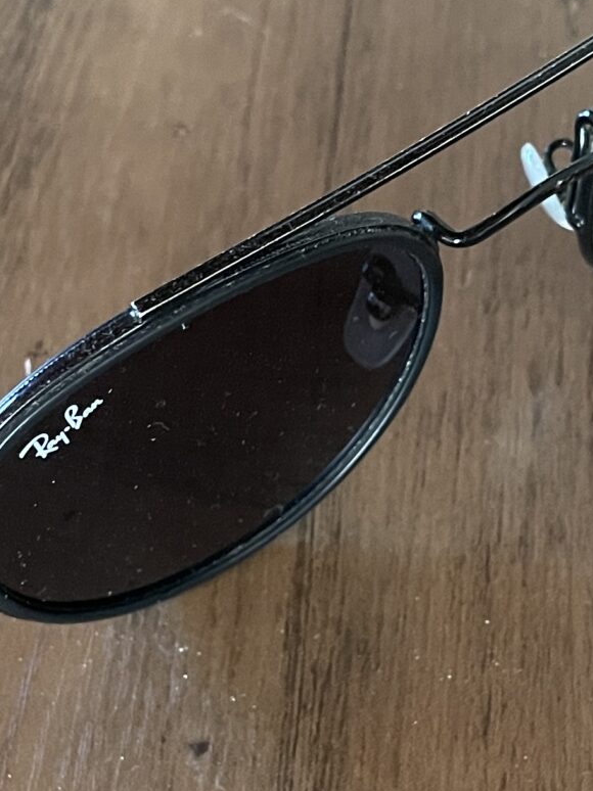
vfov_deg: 22.8
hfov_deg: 17.2
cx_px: 294
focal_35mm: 86
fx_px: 1965
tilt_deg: -53.6
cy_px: 418
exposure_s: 1/40
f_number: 1.6
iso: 500
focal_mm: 4.2
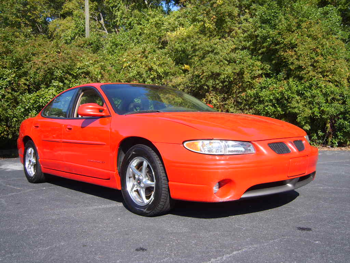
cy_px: 132
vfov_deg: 40.7
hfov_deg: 52.6
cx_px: 175
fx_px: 354
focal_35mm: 35
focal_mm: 7.4
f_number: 2.8
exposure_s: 1/750
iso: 50
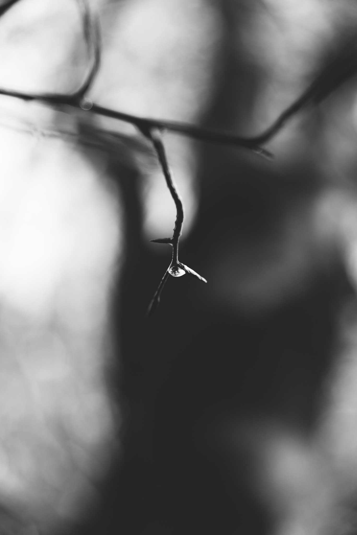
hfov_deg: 19.5
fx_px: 1040
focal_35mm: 70
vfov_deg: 28.8
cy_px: 268
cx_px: 178
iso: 250
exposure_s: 1/640
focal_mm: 70
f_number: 3.5
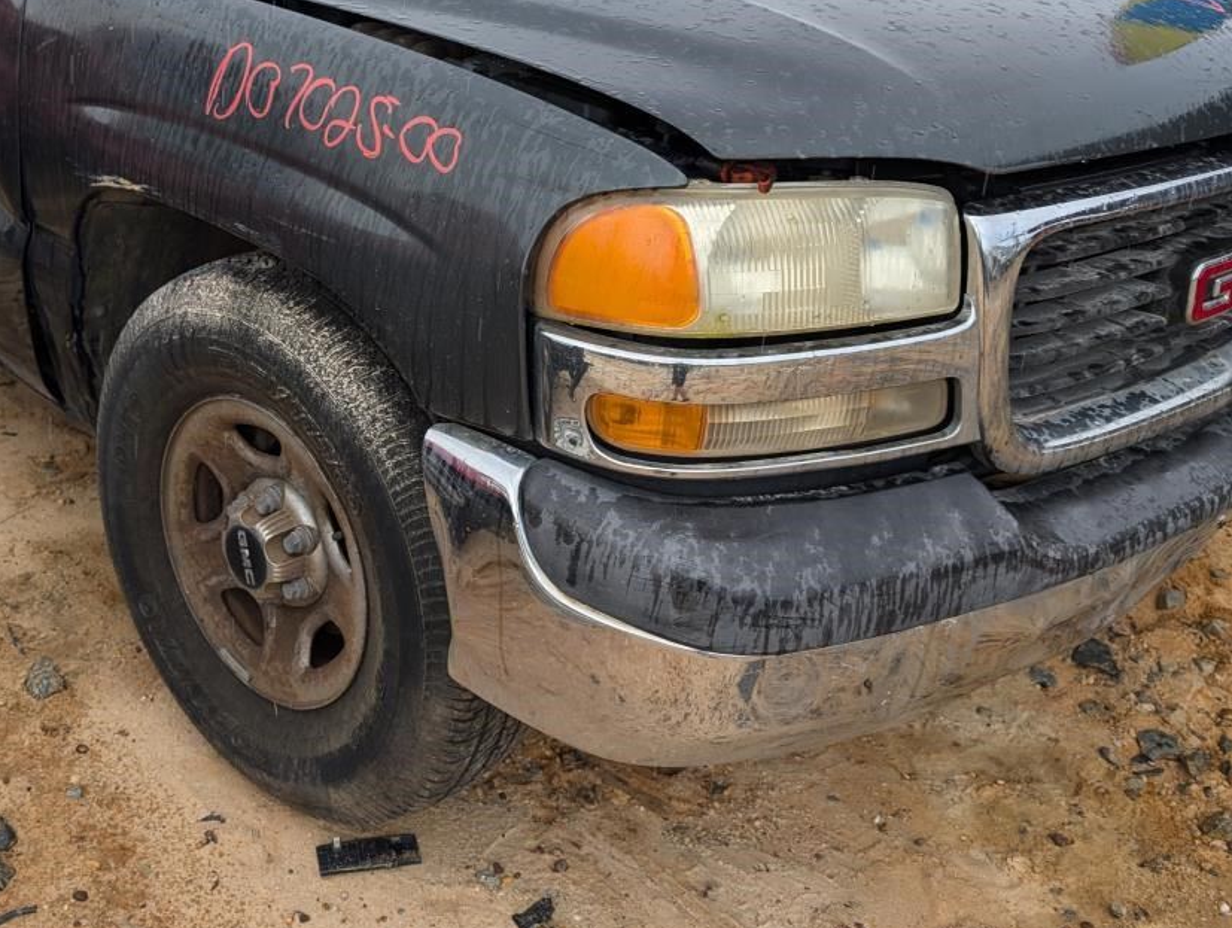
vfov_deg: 38.2
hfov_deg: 49.5
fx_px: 1319
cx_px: 443
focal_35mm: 37
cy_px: 282
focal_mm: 6.9
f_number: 1.68
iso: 25
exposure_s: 1/398
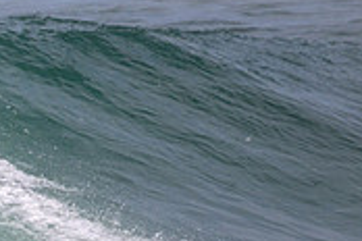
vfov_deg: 0.5
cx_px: -231
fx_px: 26786
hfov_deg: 0.8
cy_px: 306
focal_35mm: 2664
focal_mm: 800
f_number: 11
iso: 720
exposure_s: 1/2000
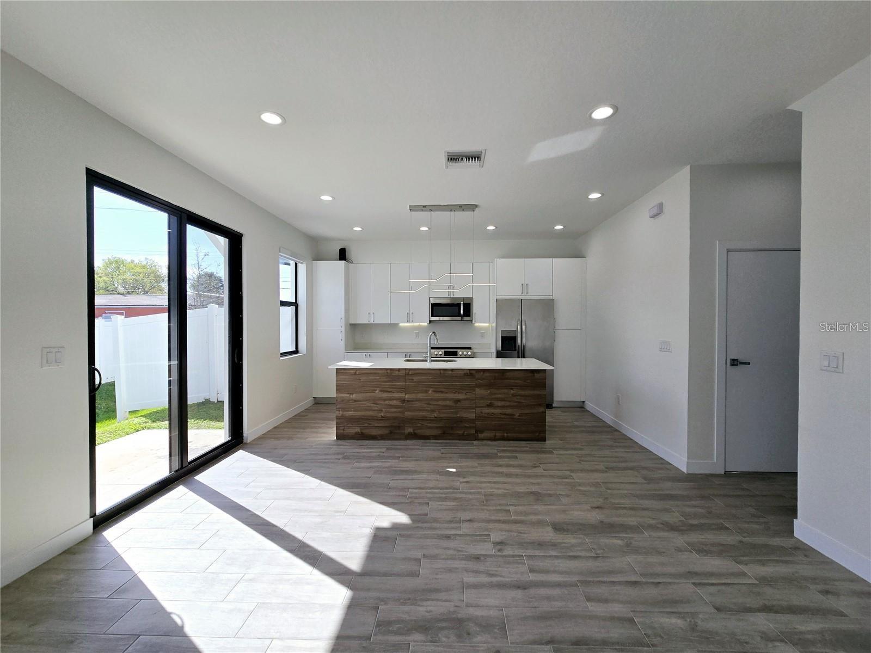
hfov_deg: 106.2
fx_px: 327
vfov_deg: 89.9
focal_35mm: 13
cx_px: 436
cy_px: 326
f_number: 2.2
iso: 50
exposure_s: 1/500
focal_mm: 2.2
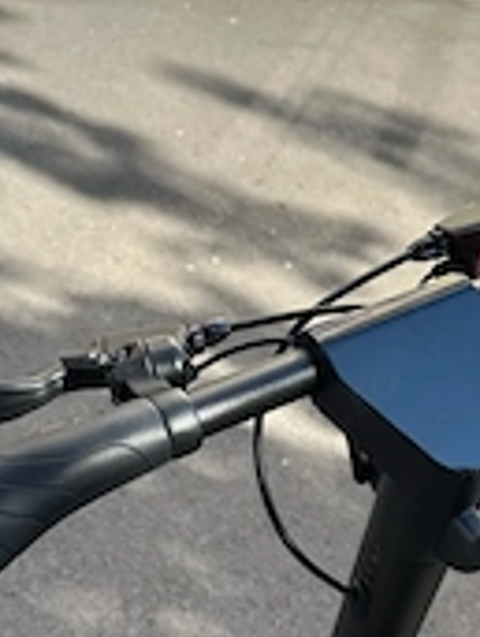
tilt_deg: -40.1
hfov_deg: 25.9
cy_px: 499
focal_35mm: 56
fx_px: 1032
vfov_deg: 33.4
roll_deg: -10.7
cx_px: 353
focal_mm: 6.86
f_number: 1.78
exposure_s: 1/1289
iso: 80
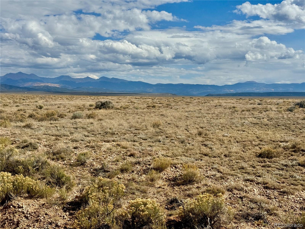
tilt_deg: -2.9
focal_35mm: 48
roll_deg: -1.1
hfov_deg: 39.7
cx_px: 152
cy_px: 114
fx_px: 423
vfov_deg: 30.3
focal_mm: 6.76
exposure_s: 1/9009
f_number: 1.78
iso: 64
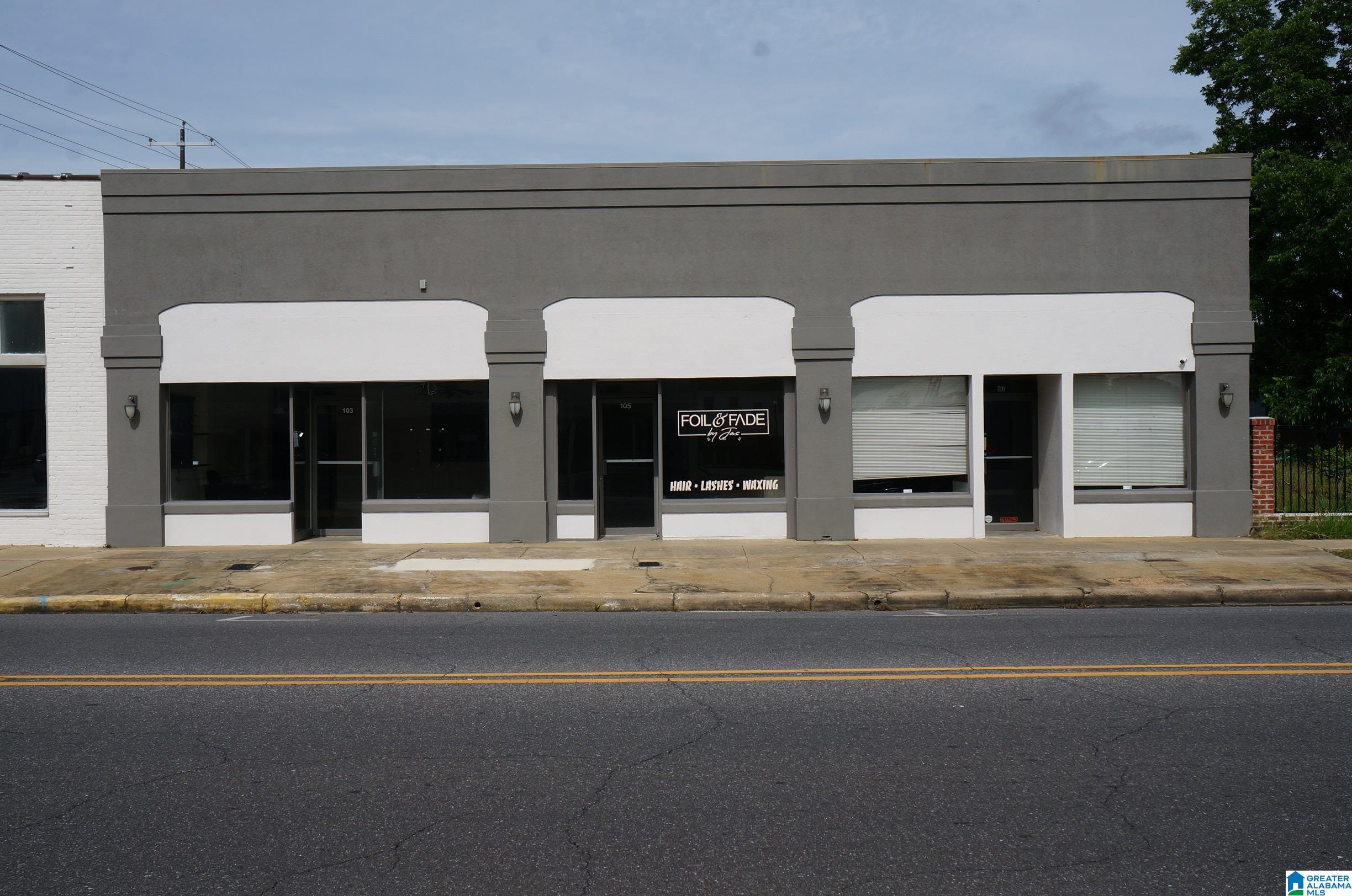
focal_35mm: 36
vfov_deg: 36.8
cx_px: 676
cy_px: 448
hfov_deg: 53.2
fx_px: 1350
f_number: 13
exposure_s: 1/250
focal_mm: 24
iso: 100
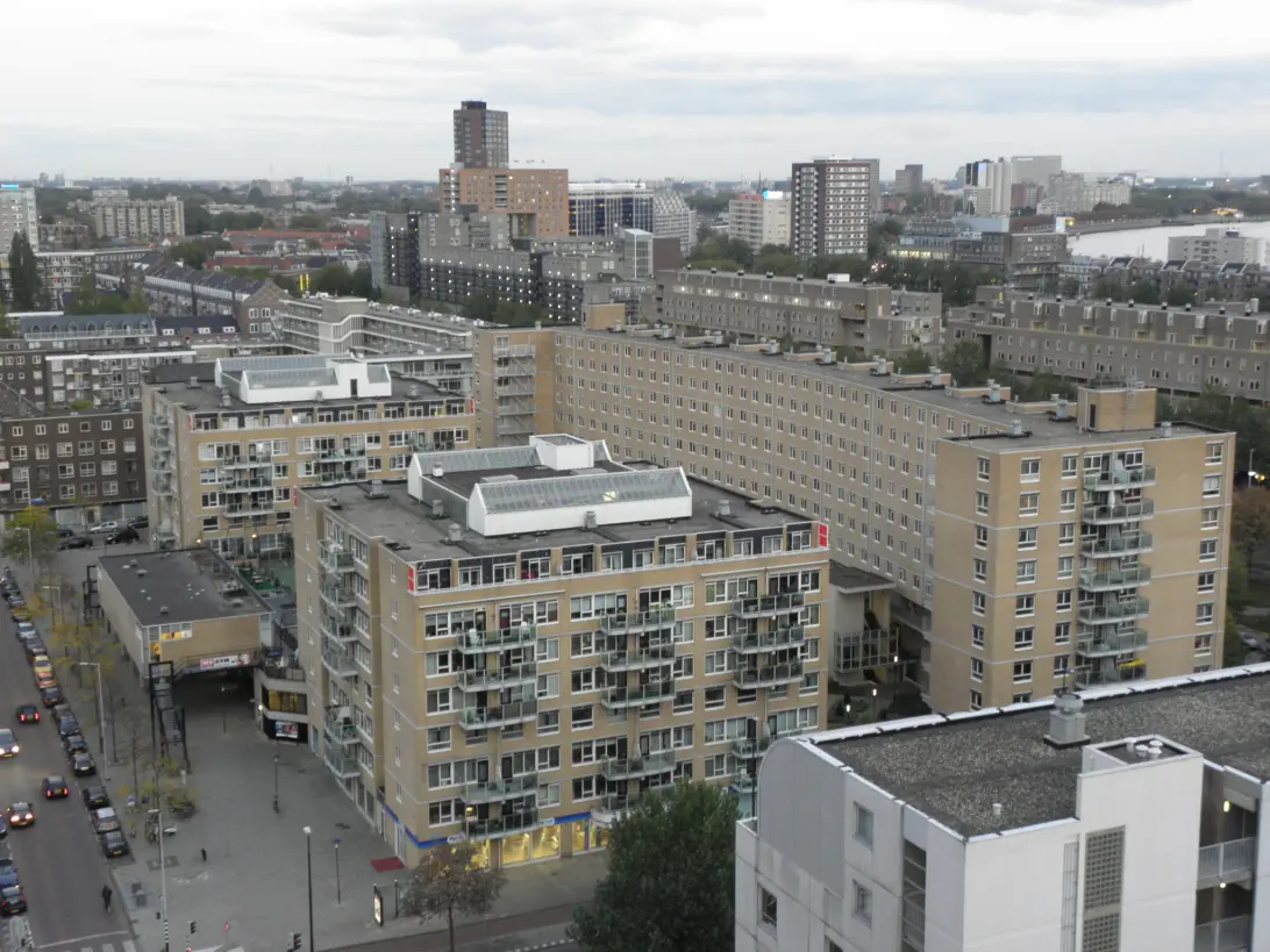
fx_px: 1688
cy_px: 476
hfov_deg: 41.2
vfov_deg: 31.5
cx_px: 635
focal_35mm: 46
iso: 160
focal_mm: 8.19
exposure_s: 1/10
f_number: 3.4
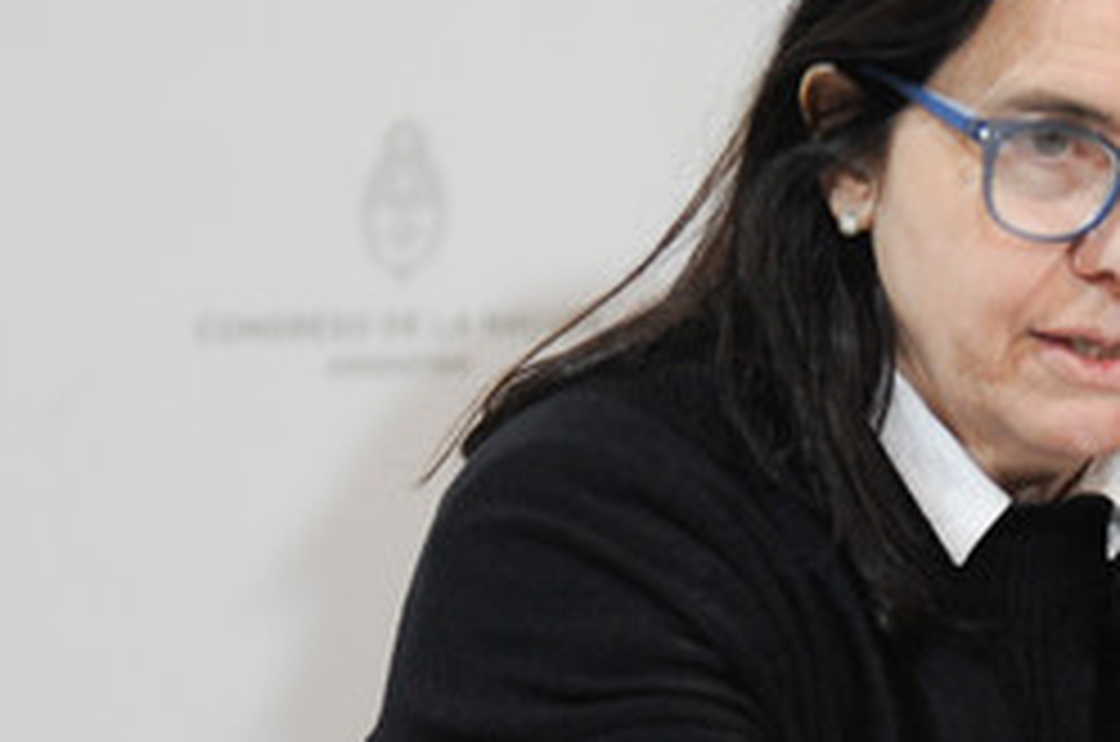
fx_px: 17979
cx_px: 922
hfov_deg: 3.6
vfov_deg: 2.4
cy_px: 326
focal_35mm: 579
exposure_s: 1/160
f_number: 2.8
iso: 1600
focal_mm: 200
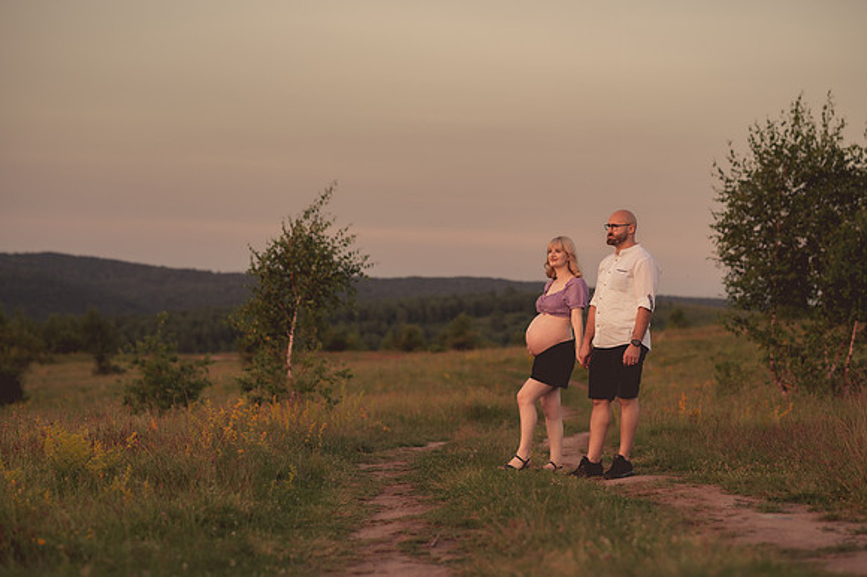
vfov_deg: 16.1
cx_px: 434
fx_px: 2046
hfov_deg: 23.9
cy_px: 288
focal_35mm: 85
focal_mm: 85
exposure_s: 1/500
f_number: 2.8
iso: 400
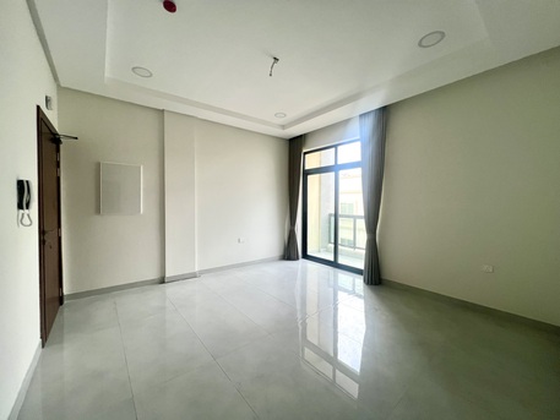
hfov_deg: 106.2
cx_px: 280
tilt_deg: -2.2
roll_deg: -0.9
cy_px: 210
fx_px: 210
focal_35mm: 13
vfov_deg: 89.9
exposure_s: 1/99
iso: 50
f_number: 1.8
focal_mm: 1.57
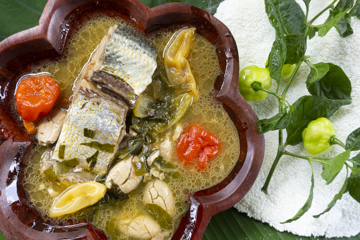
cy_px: 120
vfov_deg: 35.5
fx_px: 375
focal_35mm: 38
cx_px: 180
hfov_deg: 51.3
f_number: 6.3
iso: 500
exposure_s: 1/100
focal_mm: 25
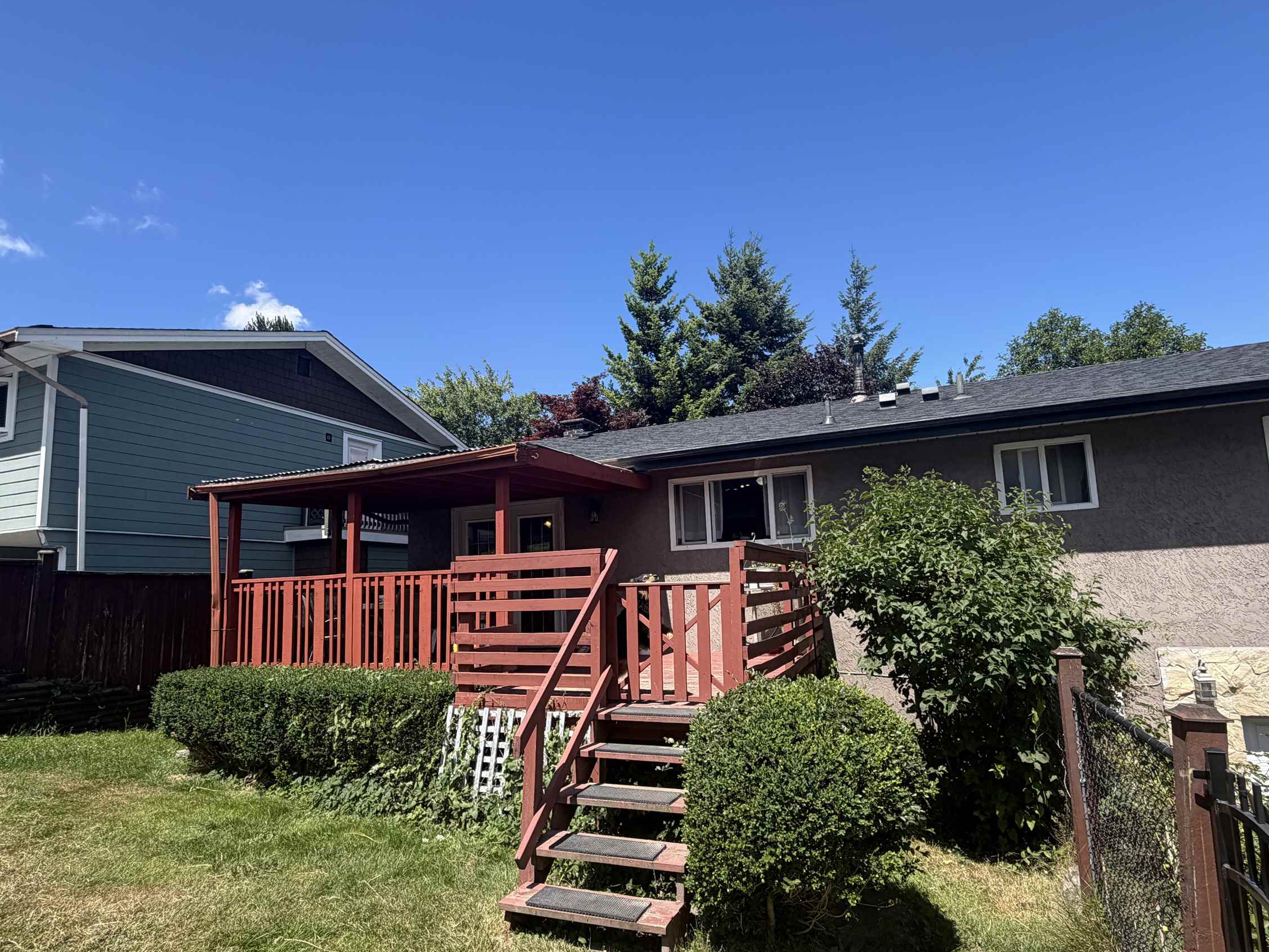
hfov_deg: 84.6
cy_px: 505
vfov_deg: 68.6
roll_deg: +3.6
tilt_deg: +6.0
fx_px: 697
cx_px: 665
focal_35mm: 19
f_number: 2.2
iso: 40
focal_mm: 2.22
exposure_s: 1/770
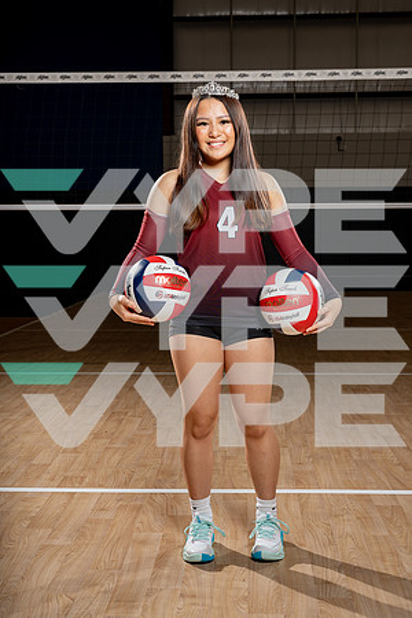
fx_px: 858
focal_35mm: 50
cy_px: 309
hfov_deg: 27.0
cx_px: 206
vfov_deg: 39.6
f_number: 8
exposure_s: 1/250
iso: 100
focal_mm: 50
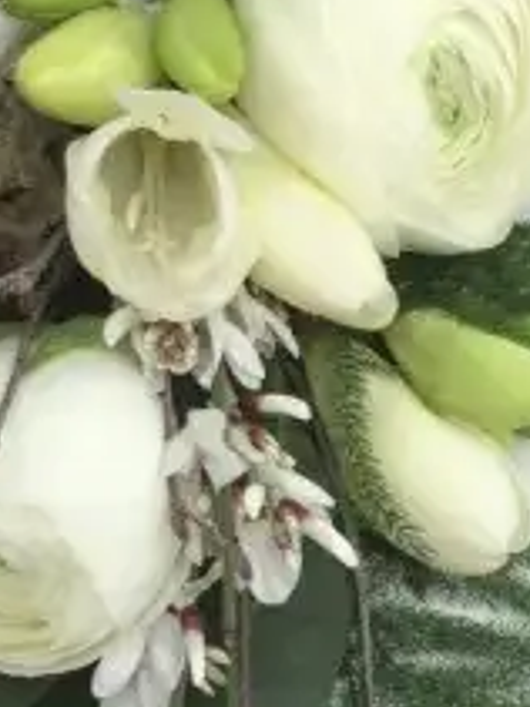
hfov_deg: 16.8
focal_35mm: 88
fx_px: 1798
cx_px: 278
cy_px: 456
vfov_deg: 22.2
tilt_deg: -58.0
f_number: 2.2
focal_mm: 4.15
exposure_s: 1/261
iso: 32
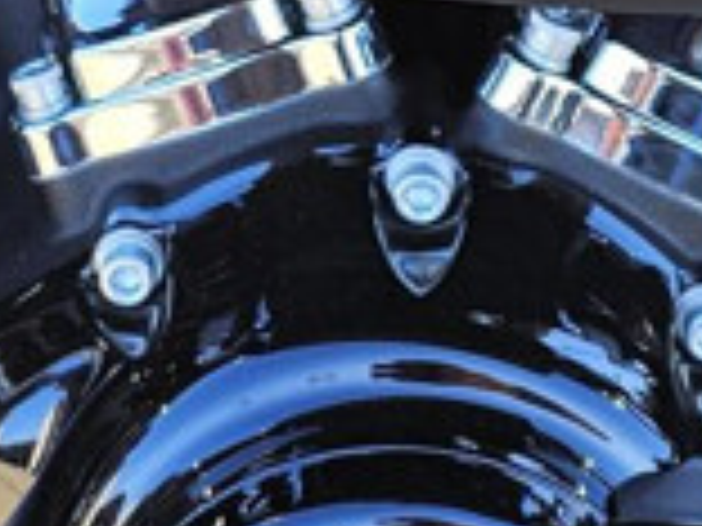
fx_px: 3184
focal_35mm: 157
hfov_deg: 12.6
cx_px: 214
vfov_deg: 9.1
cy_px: -382
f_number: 1.7
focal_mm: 6.3
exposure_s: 1/207
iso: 32
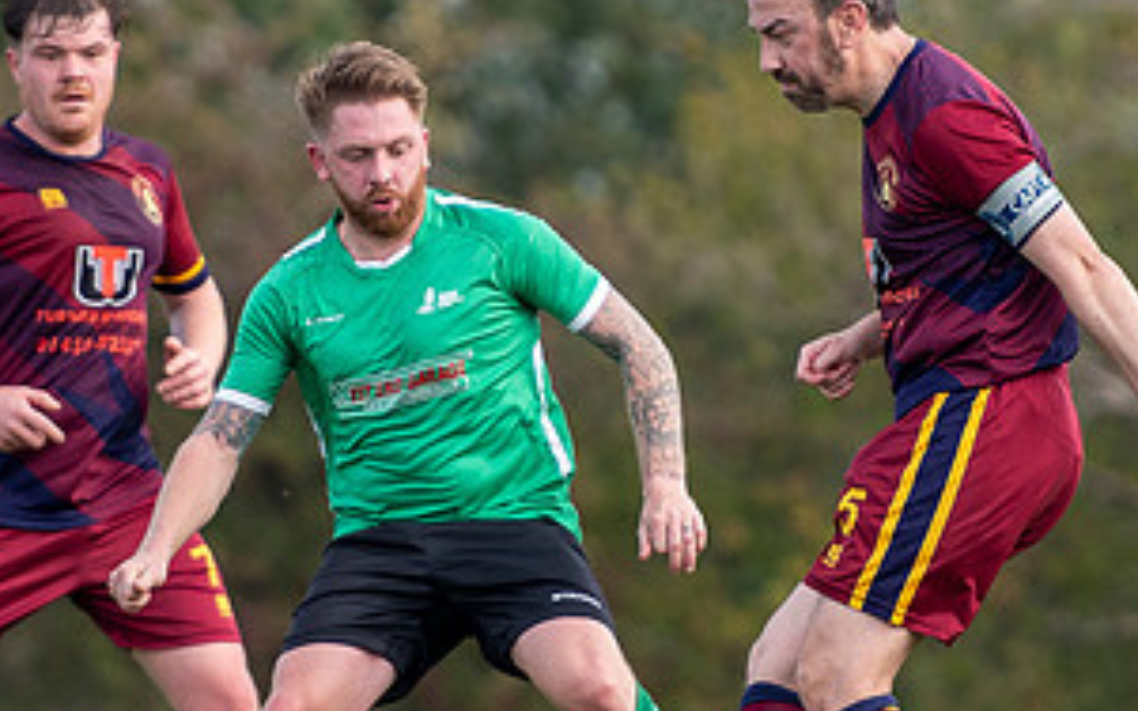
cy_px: 324
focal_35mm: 904
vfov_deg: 1.5
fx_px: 28032
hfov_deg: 2.3
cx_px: 539
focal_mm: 200
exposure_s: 1/1250
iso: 320
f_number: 2.8
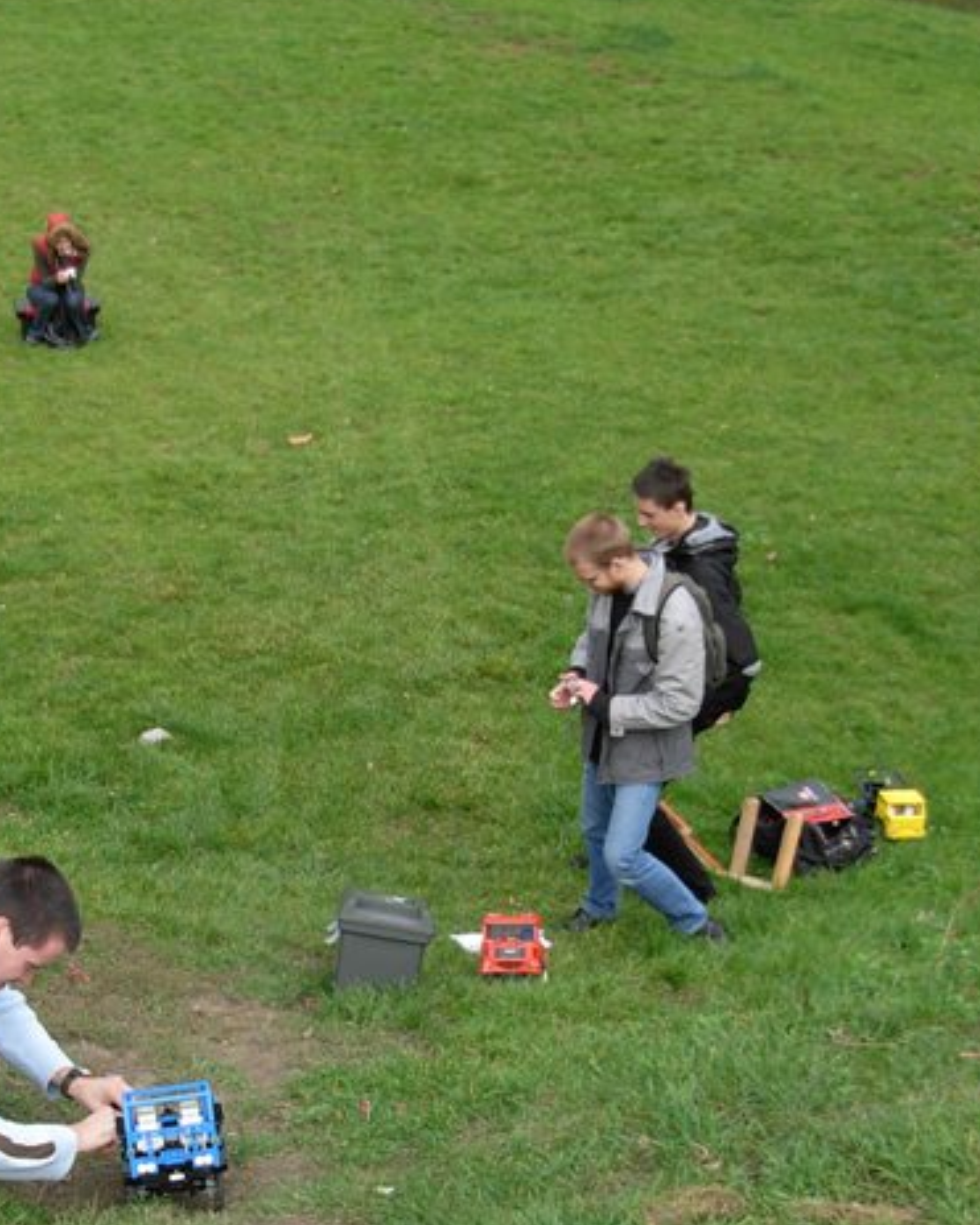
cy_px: 710
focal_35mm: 64
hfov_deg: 23.7
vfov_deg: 29.5
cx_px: 301
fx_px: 2321
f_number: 2.9
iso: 79
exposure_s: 1/352
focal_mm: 6.3
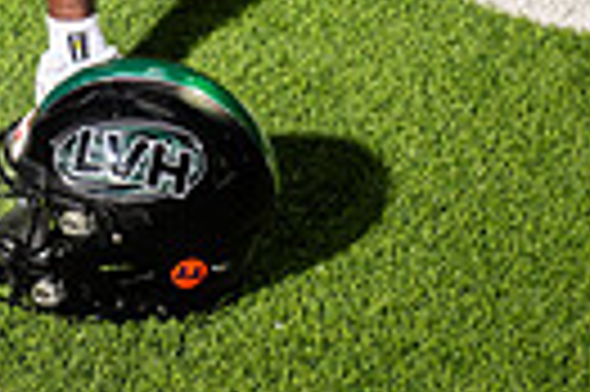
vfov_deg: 7.8
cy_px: -518
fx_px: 2701
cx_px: 149
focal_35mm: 165
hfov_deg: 12.4
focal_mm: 48
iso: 1000
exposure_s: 1/400
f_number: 7.1
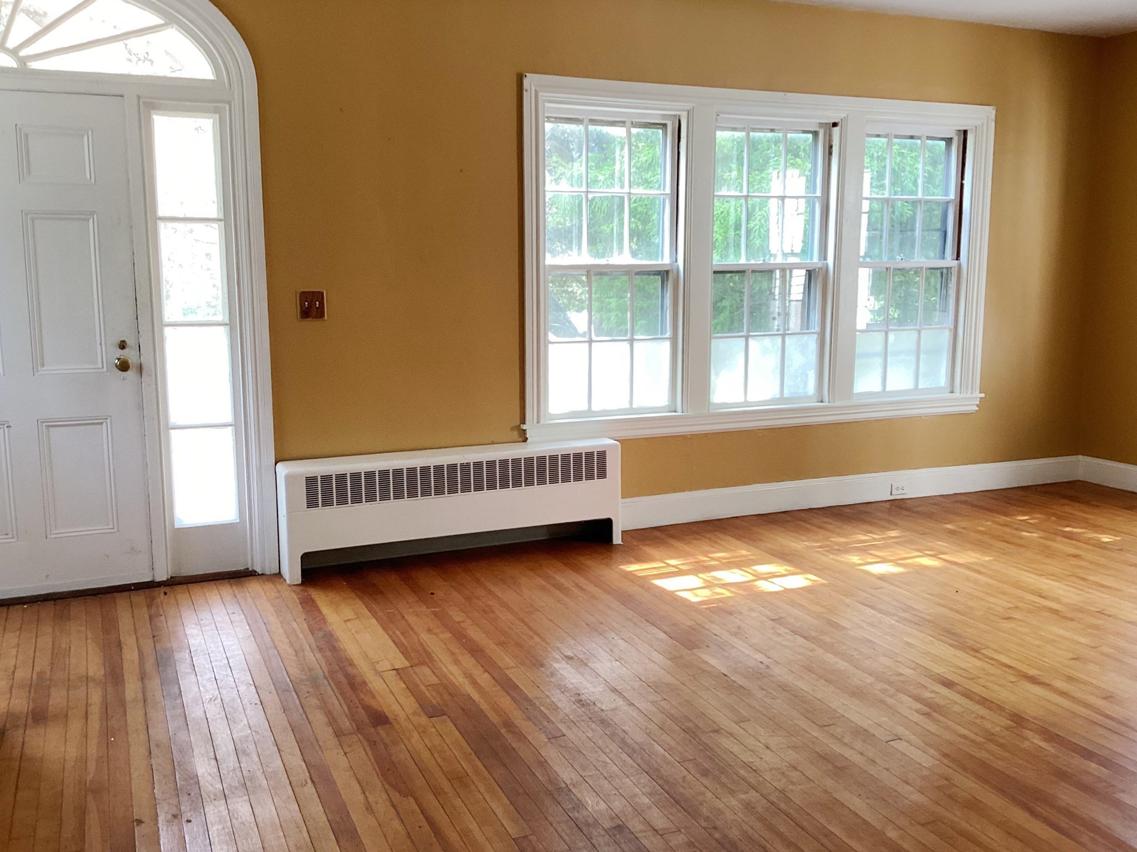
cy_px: 426
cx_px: 568
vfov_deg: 45.4
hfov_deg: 58.4
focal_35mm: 31
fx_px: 1018
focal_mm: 3.3
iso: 80
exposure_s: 1/60
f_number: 2.4
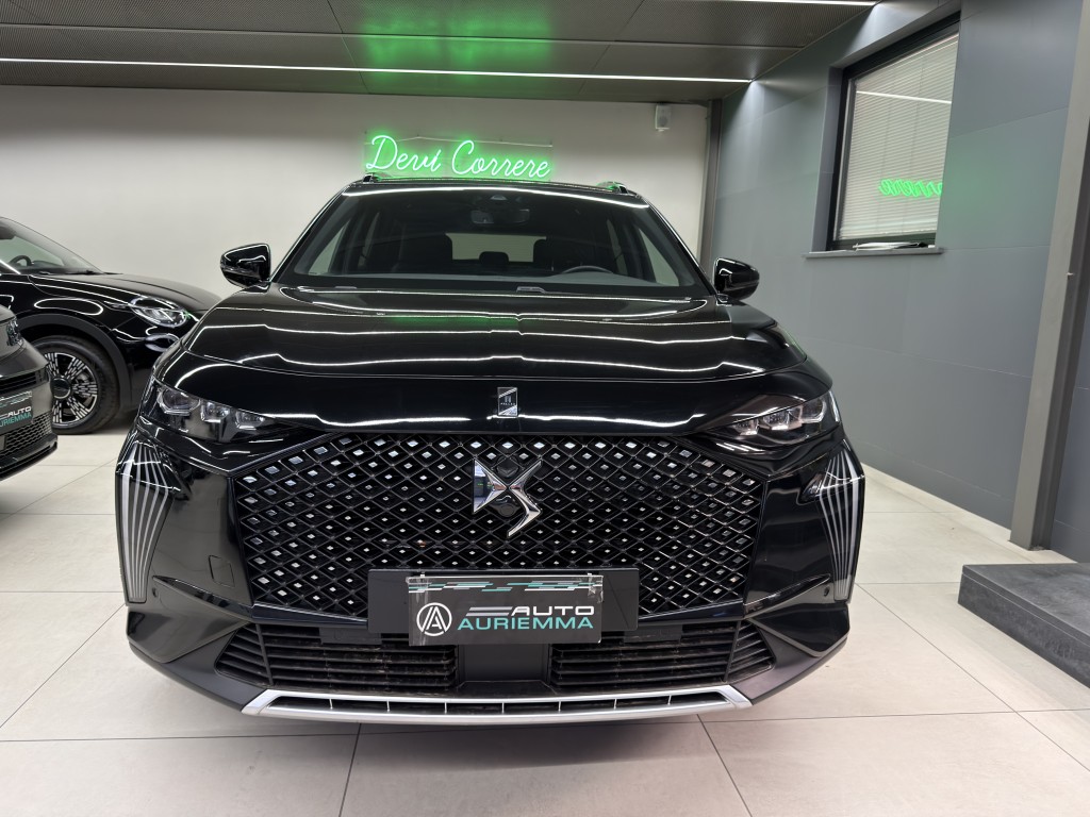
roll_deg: -1.9
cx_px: 545
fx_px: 756
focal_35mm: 24
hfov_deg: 71.6
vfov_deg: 56.8
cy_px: 408
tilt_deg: -10.5
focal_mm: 6.76
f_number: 1.78
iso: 250
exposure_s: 1/33
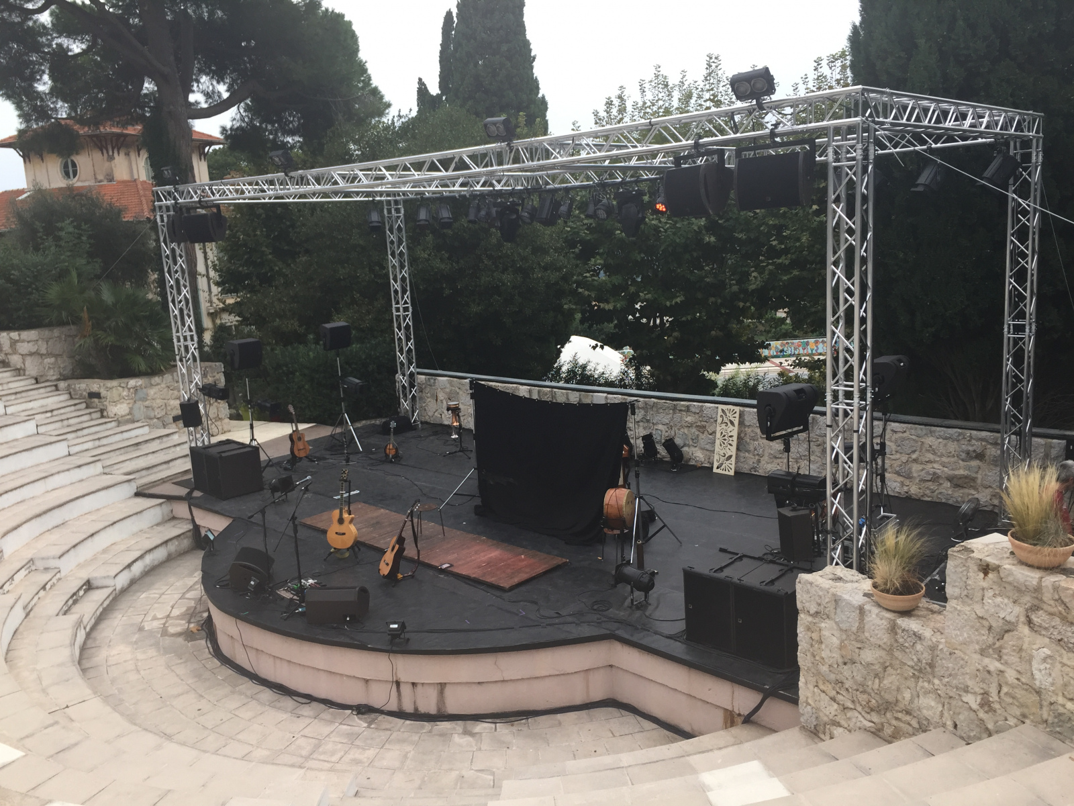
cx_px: 537
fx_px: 900
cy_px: 403
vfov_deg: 48.2
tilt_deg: -10.8
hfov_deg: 61.7
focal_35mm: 29
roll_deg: +2.8
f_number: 2.2
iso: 40
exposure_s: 1/100
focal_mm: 4.15
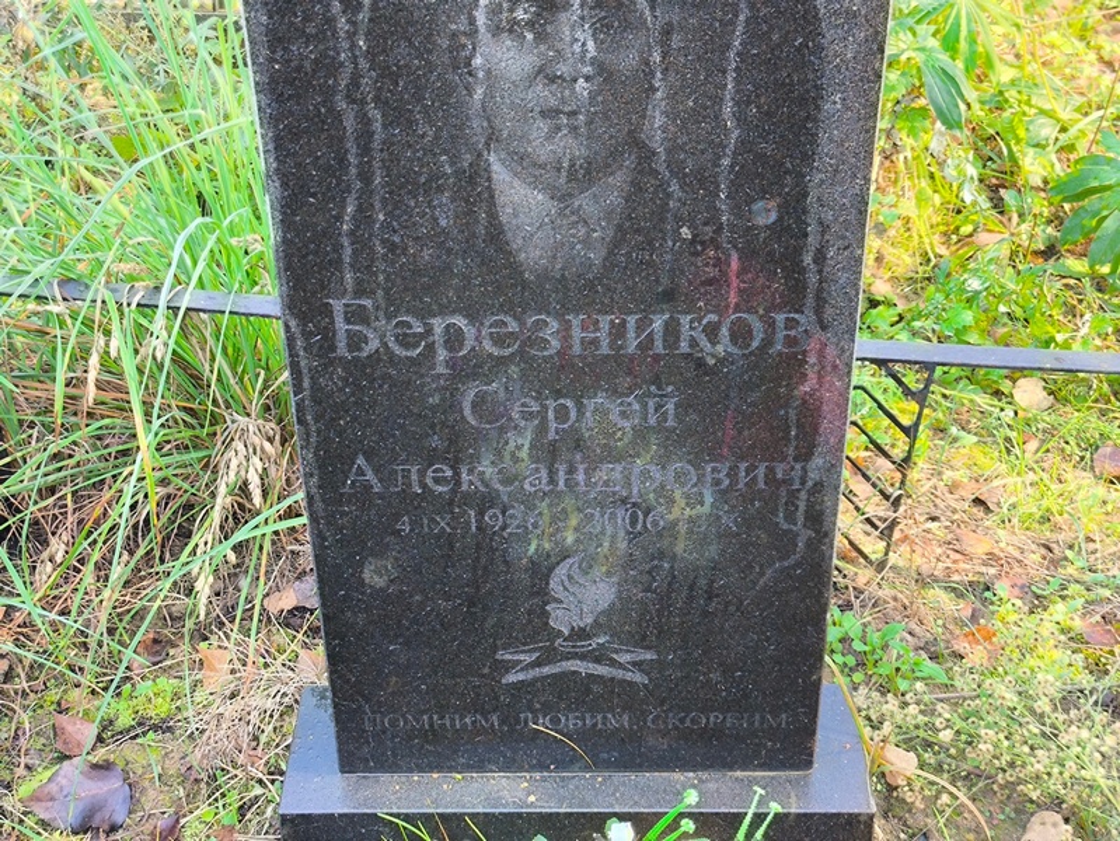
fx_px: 1618
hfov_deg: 38.2
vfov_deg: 29.1
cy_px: 420
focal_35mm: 50
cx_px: 560
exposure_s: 1/60
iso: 100
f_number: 1.7
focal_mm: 4.71
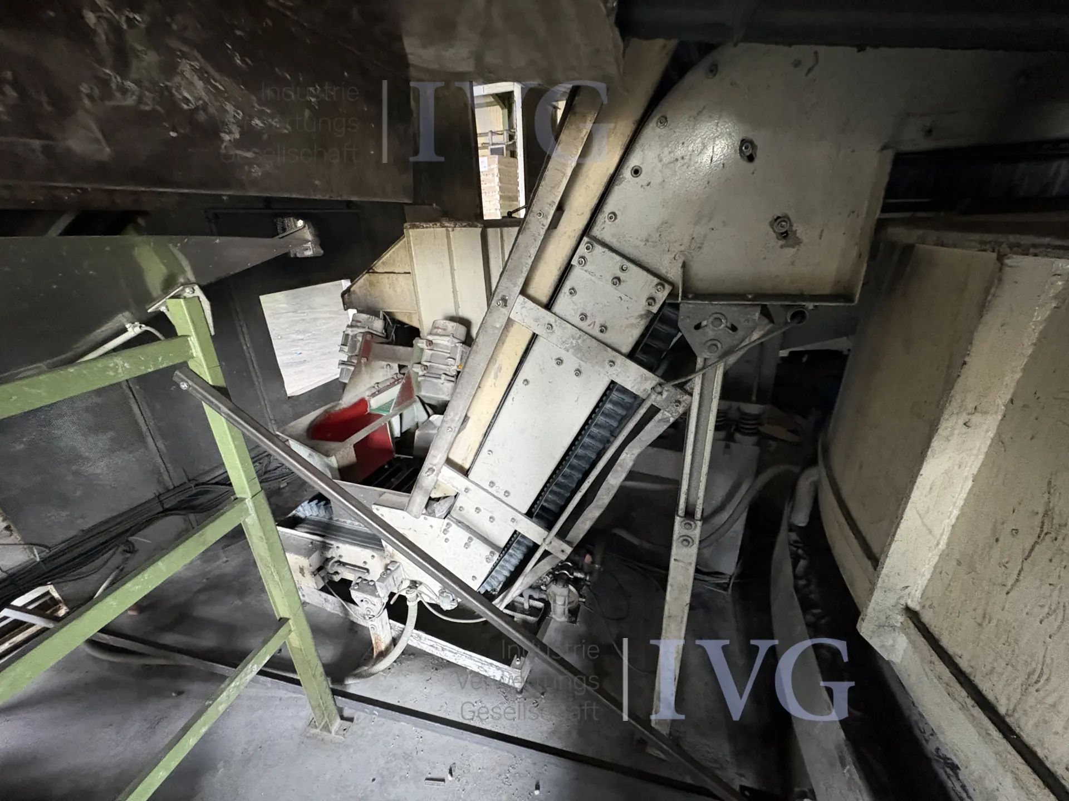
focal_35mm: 14
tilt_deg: -24.1
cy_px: 400
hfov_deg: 102.1
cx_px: 534
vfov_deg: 85.7
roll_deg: +1.9
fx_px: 432
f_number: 2.2
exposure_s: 1/60
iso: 800
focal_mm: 2.22
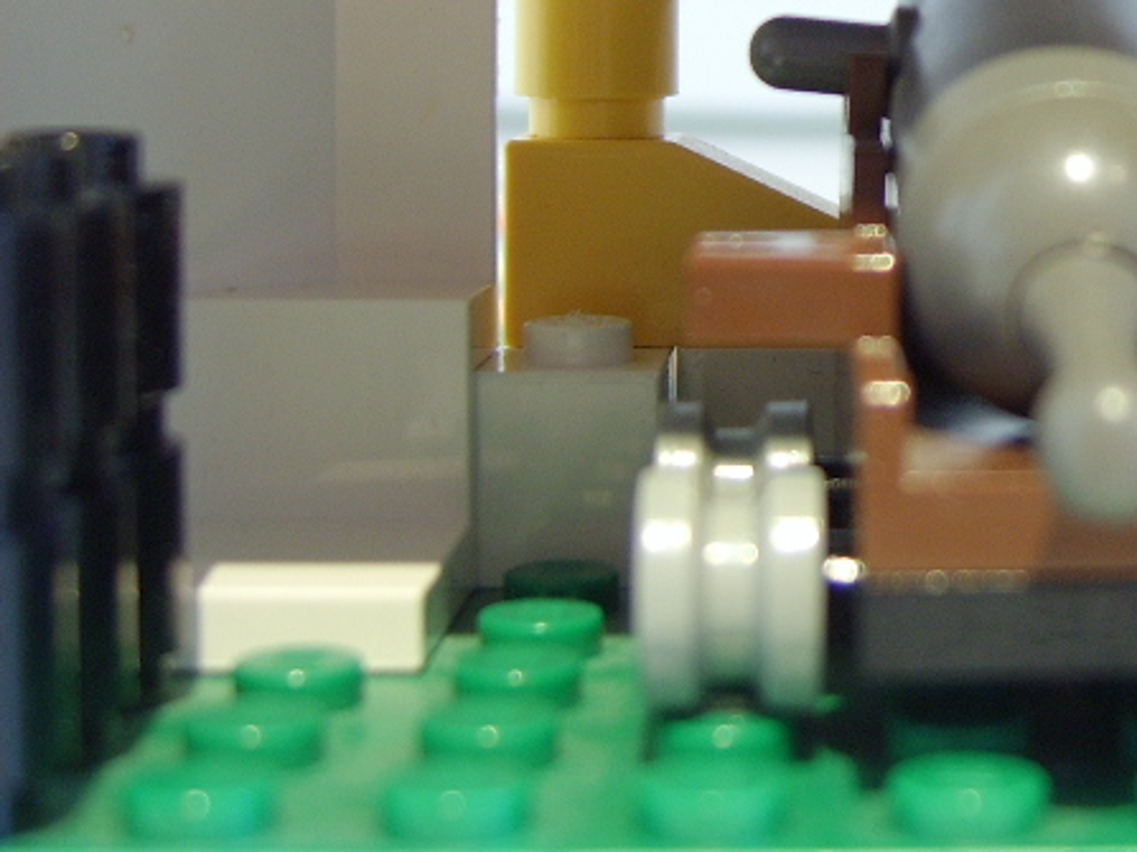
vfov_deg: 20.0
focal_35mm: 71
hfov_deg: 26.2
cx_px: 1101
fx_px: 2331
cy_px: -20
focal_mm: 8.13
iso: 100
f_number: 2.7
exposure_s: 1/8
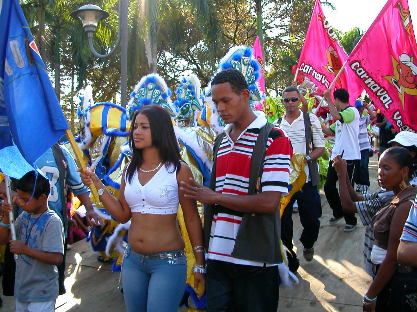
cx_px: 208
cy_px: 156
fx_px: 446
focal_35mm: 37
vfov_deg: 38.7
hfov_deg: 50.1
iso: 100
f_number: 2.7
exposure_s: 1/228
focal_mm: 5.6
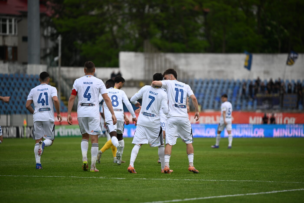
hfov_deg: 10.3
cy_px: 102
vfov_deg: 6.9
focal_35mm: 200
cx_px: 152
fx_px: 1689
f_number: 2.8
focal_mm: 200
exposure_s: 1/2000
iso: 320
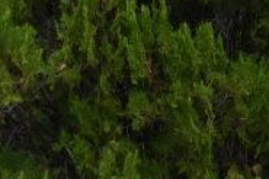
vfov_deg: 1.0
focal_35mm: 1440
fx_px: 10750
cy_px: 568
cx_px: -772
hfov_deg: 1.4
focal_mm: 185
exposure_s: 1/250
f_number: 7.6
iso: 450
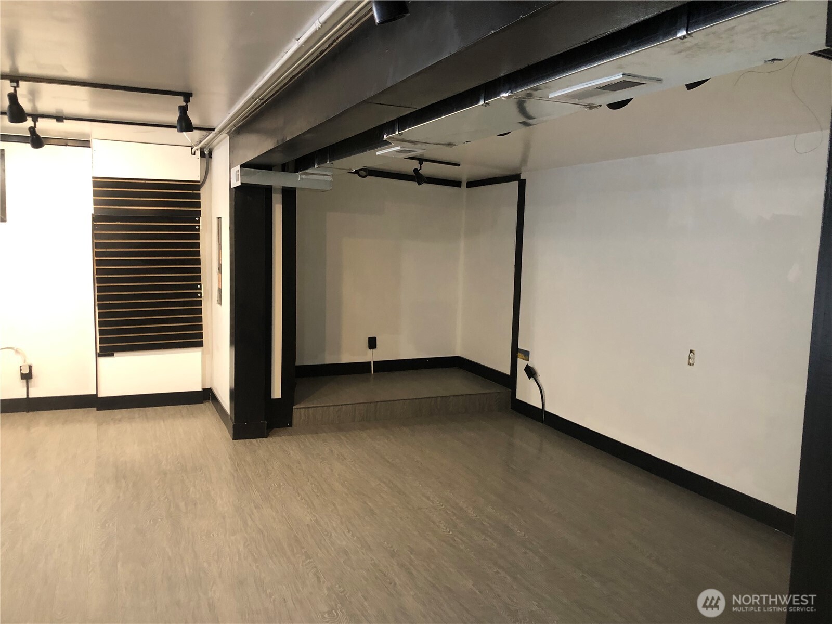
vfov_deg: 49.7
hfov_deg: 63.4
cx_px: 416
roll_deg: -2.3
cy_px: 312
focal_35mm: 28
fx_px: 673
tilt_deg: -6.0
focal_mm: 3.99
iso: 64
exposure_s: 1/15
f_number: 1.8
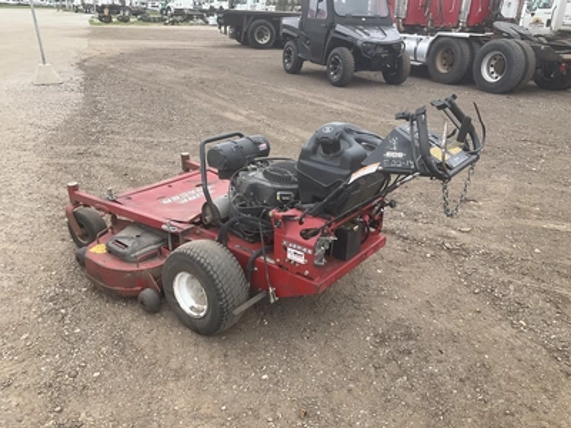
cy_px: 214
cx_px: 286
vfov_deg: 48.2
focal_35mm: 29
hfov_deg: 61.7
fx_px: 478
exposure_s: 1/635
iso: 25
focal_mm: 3
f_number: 1.8
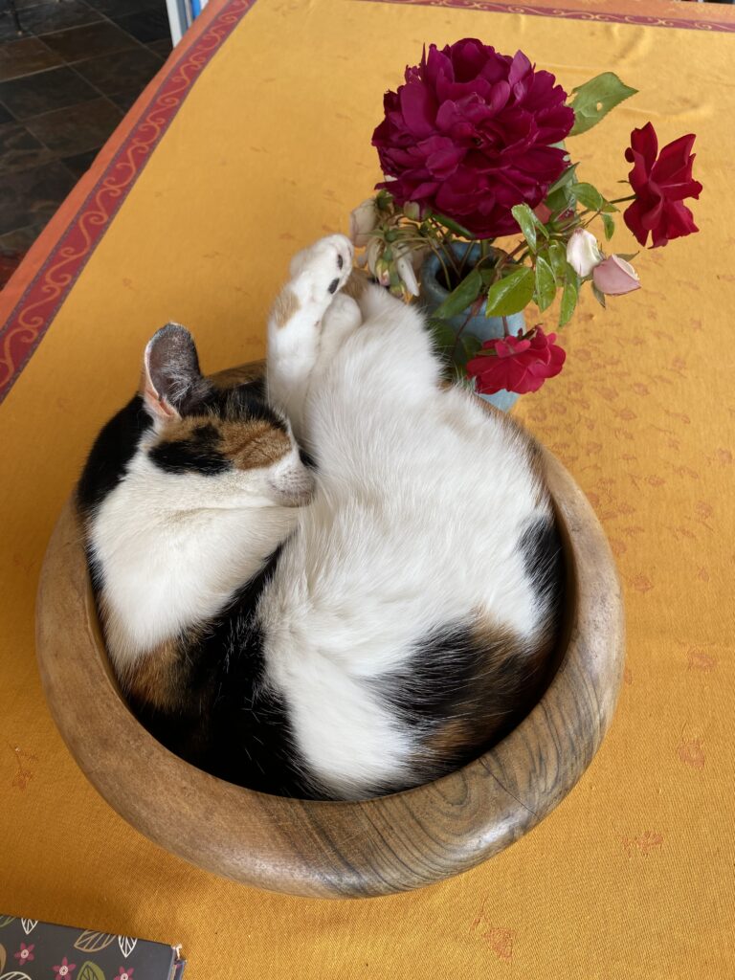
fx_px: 736
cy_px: 490
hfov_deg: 53.1
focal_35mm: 26
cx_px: 368
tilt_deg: -51.0
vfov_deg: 67.3
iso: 32
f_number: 1.8
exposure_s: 1/185
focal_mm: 4.25
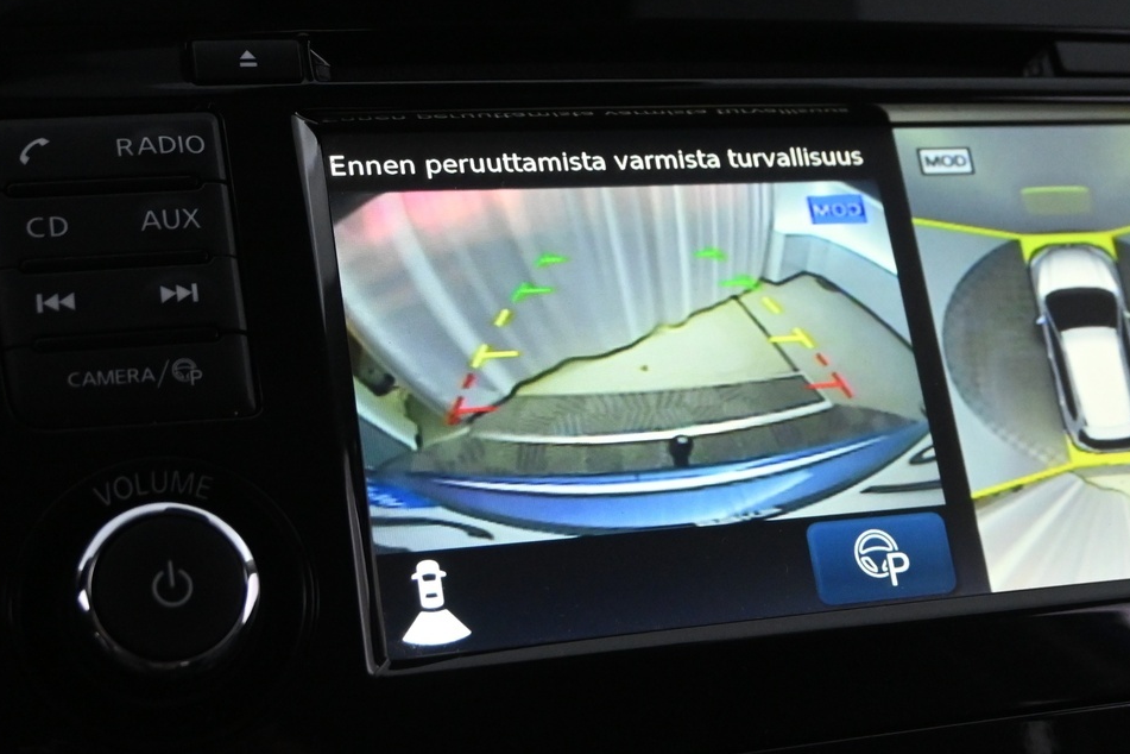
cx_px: 702
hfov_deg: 31.4
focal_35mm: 64
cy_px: 351
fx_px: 2004
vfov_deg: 21.3
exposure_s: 1/60
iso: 2500
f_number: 4.2
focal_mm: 25
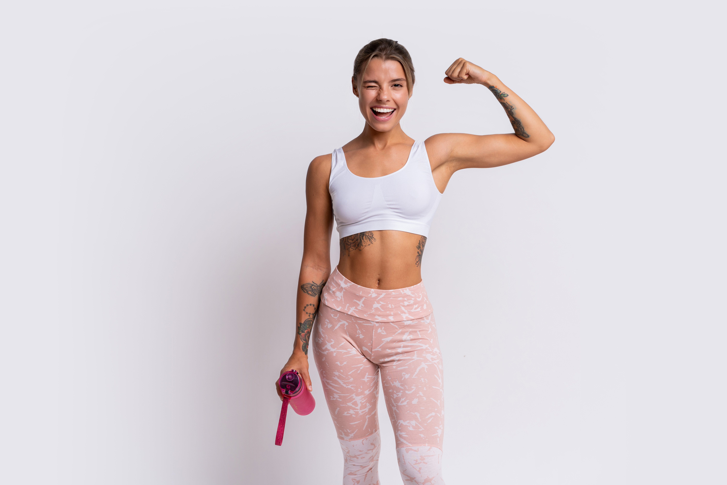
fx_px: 1111
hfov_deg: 36.2
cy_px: 242
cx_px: 364
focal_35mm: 55
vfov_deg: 24.6
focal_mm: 55
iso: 100
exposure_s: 1/200
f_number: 4
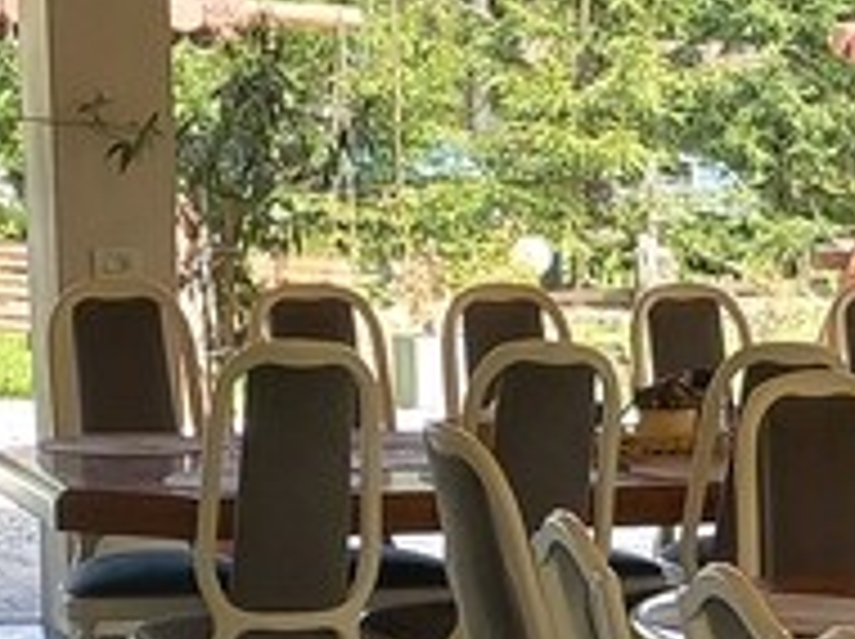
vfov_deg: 10.8
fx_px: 3330
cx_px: 1112
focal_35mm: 135
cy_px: 756
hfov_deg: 14.1
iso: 64
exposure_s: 1/100
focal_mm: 4.65
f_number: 1.8
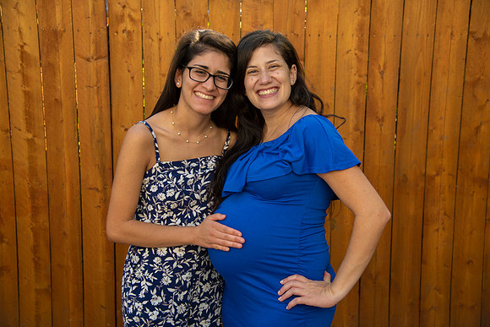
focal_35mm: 48
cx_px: 245
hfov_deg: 41.1
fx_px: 653
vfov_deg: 28.1
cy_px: 164
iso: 125
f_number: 4
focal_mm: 48
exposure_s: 1/320
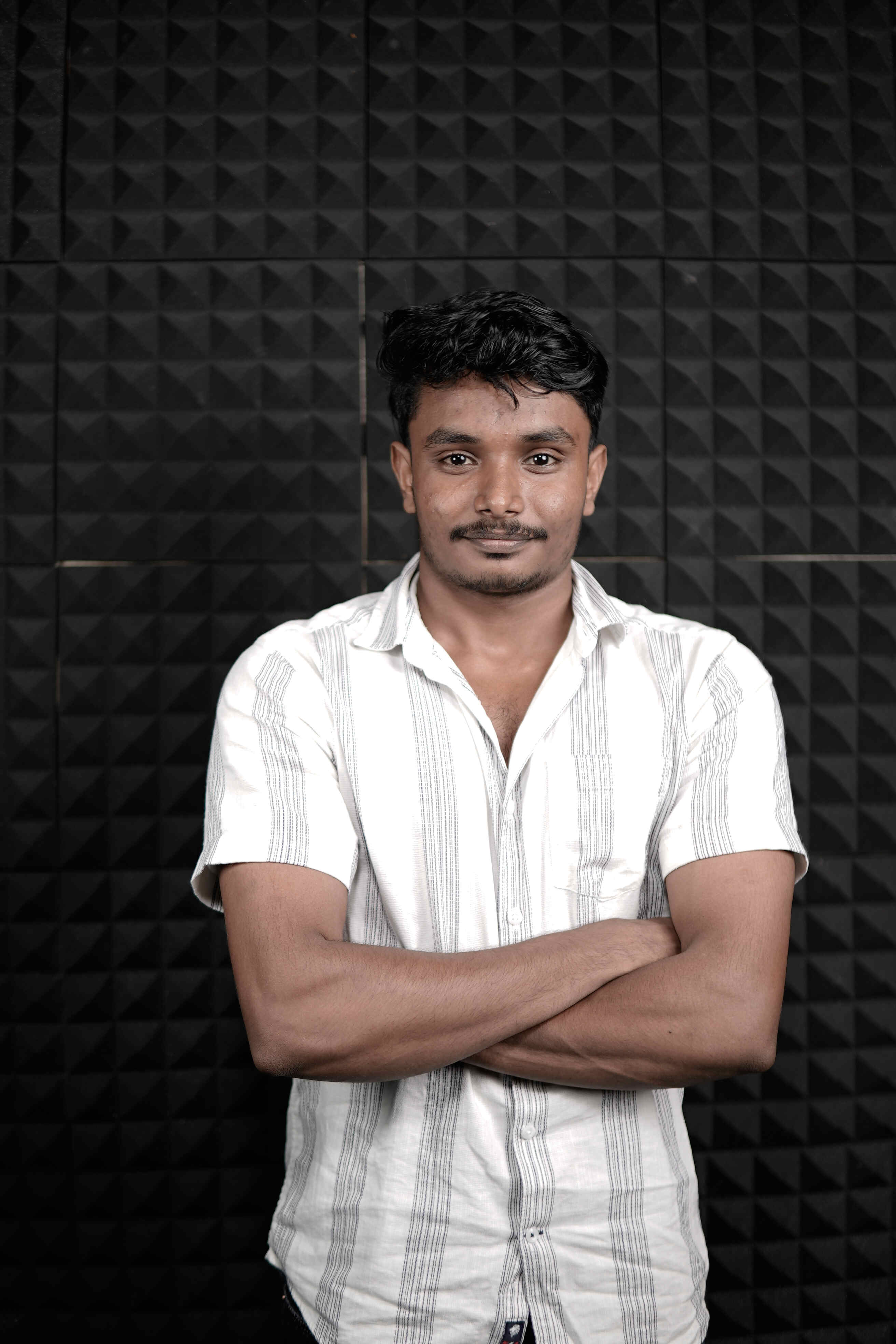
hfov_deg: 29.9
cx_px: 448
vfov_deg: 43.6
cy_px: 672
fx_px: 1680
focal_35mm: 45
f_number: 1.4
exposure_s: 1/50
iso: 64
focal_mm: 30
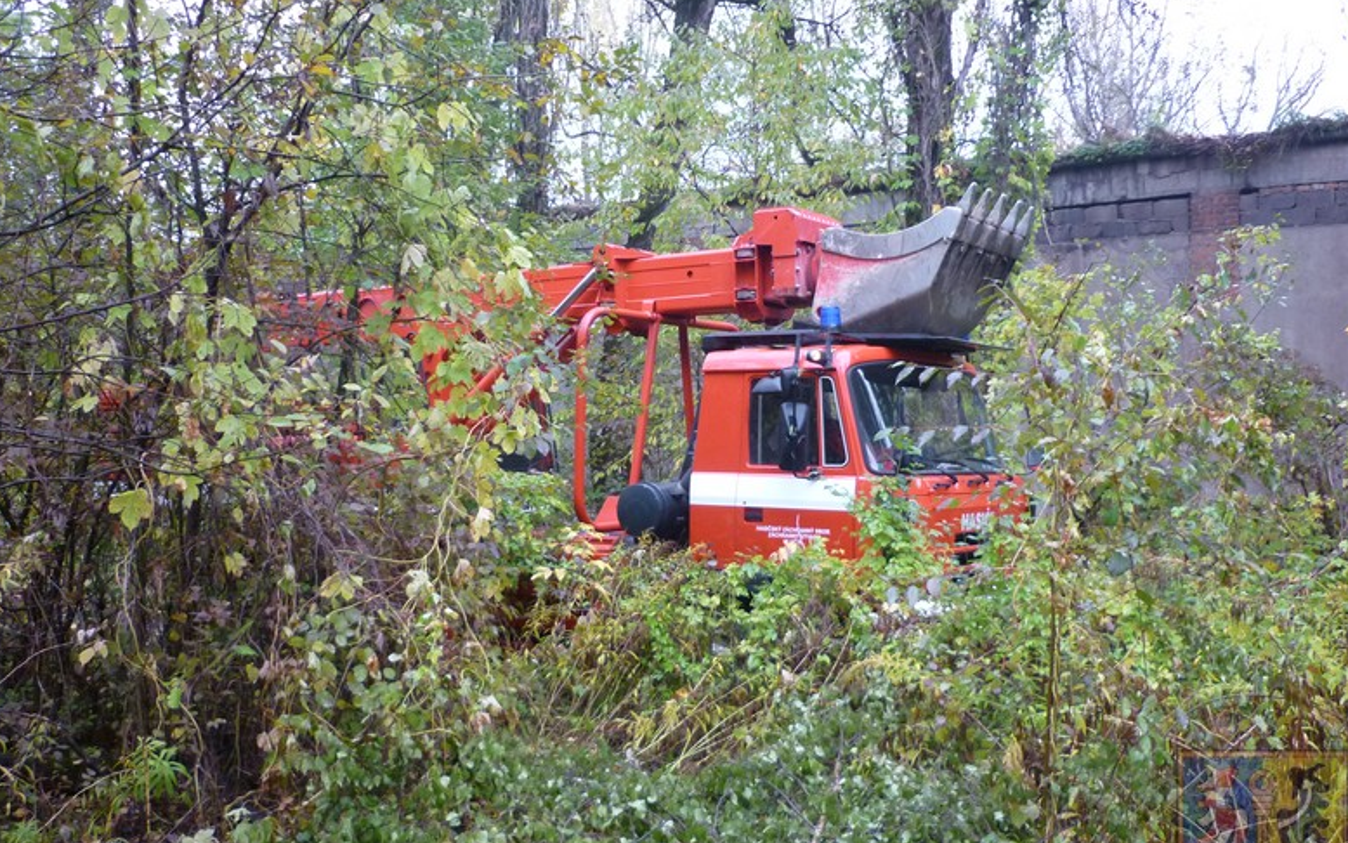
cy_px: 453
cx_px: 670
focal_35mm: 36
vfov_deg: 35.3
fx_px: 1323
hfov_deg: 54.0
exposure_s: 1/30
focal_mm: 5.5
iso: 250
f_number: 2.8
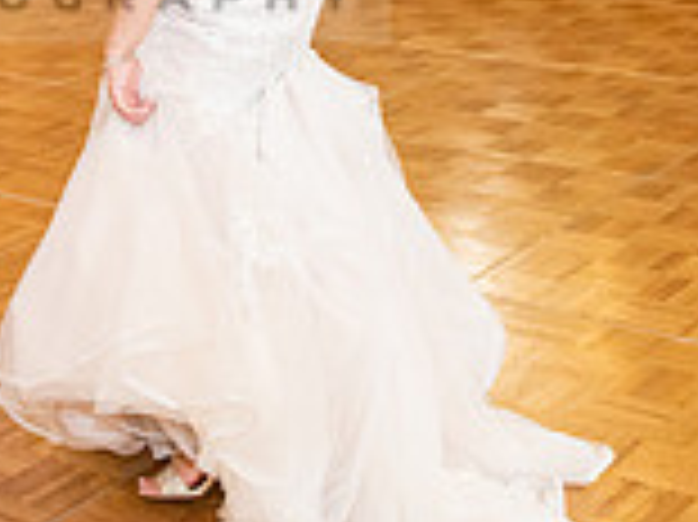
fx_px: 1954
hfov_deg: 19.7
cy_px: -65
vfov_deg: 14.8
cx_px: 9
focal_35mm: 97
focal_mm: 27
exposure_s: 1/250
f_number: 2.8
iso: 1600
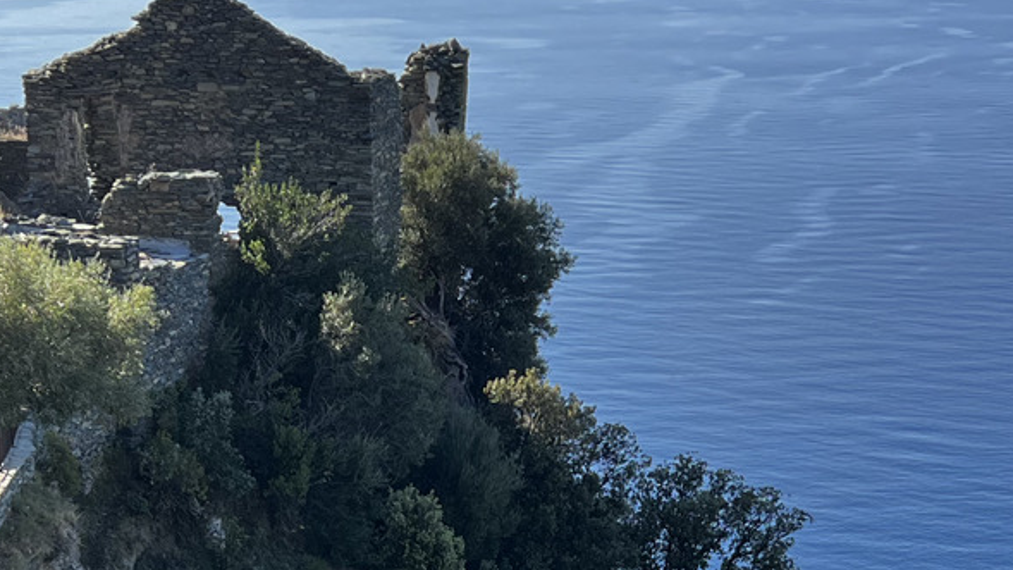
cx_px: 500
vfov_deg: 14.8
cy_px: 796
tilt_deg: -24.6
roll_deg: -0.3
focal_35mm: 77
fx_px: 2068
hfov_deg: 27.5
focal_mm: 5.7
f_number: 1.5
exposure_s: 1/1029
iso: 50
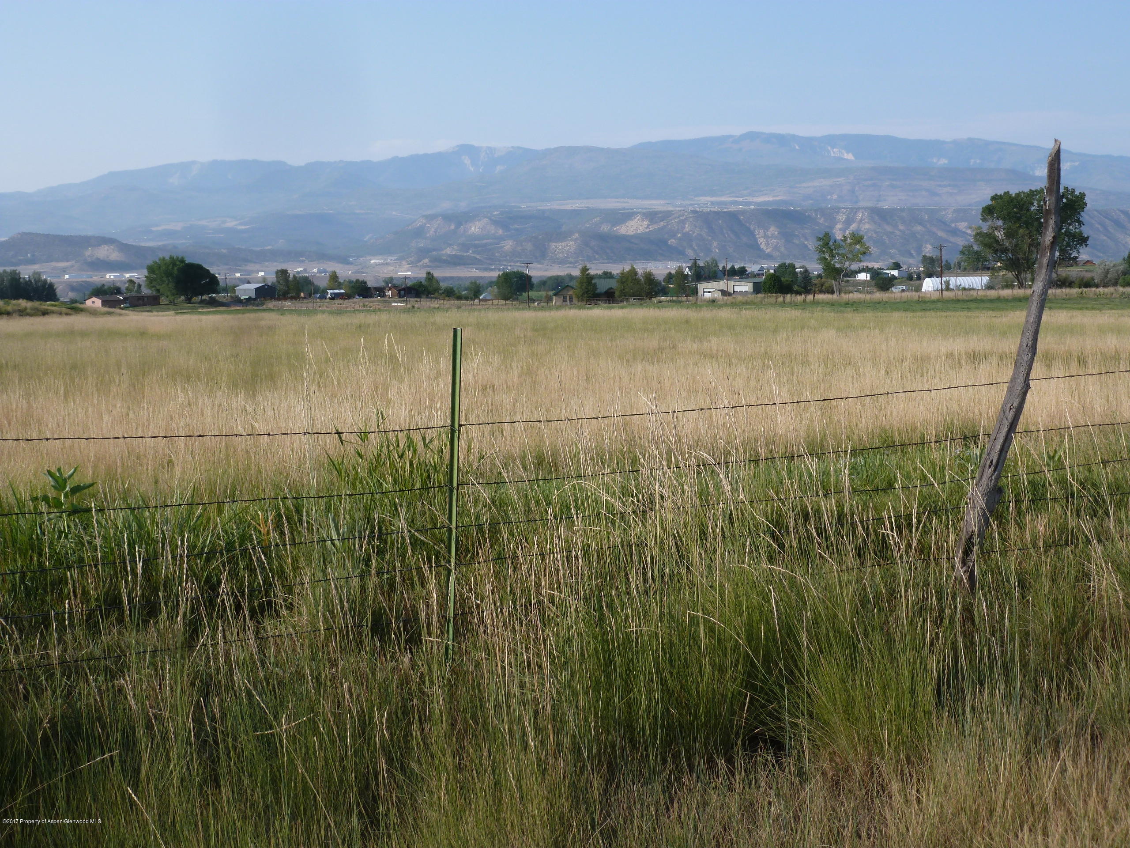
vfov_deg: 28.0
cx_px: 565
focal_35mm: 52
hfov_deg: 36.8
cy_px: 424
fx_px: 1697
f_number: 4.3
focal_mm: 9.4
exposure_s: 1/400
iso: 100
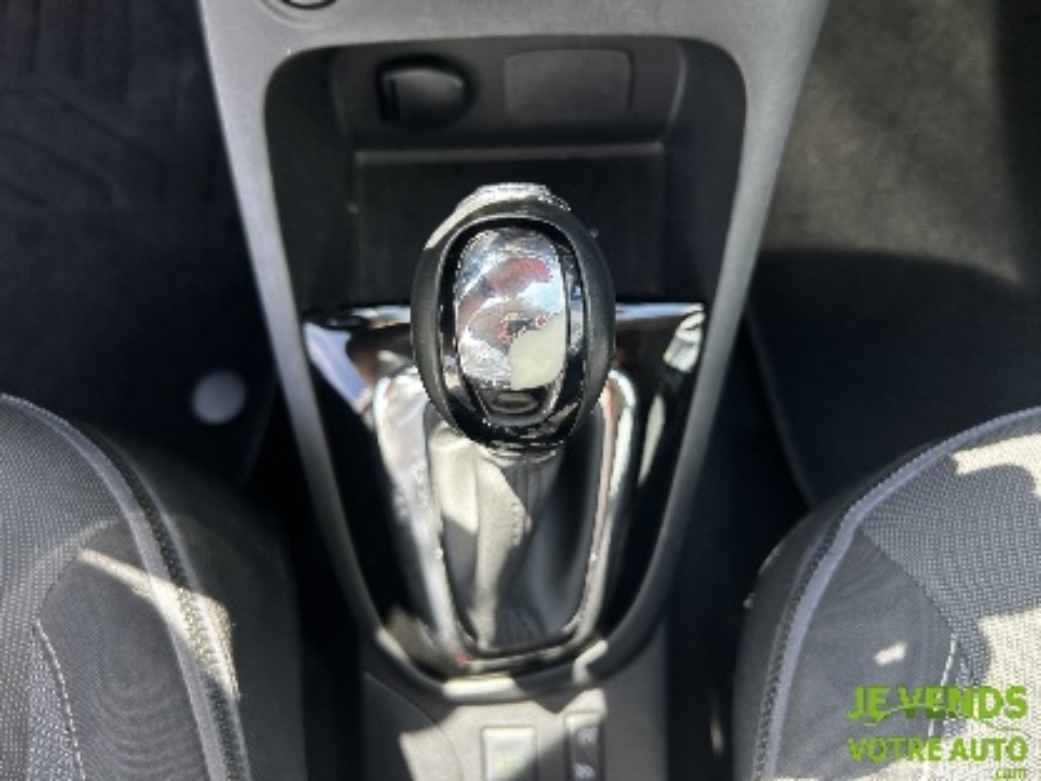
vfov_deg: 53.1
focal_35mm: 26
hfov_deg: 67.3
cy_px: 390
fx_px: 782
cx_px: 520
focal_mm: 5.7
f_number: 1.5
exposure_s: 1/122
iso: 32
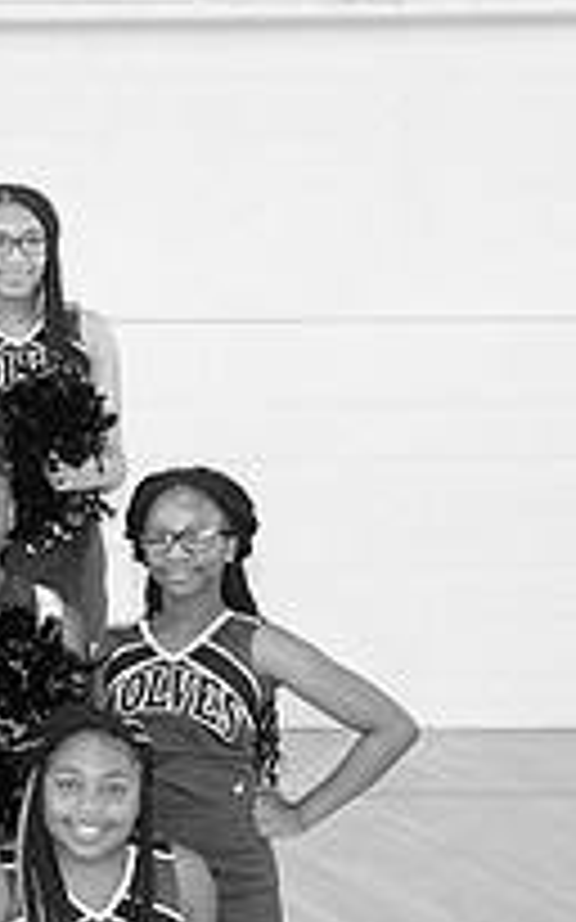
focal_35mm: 101
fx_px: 2539
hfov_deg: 11.7
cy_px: 641
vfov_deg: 20.5
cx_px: -554
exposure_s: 1/60
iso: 1000
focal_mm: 23
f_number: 4
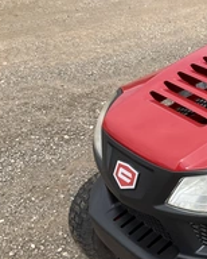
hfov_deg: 24.2
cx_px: 227
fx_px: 451
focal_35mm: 59
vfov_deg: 31.9
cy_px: 147
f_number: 1.8
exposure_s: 1/739
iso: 25
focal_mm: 3
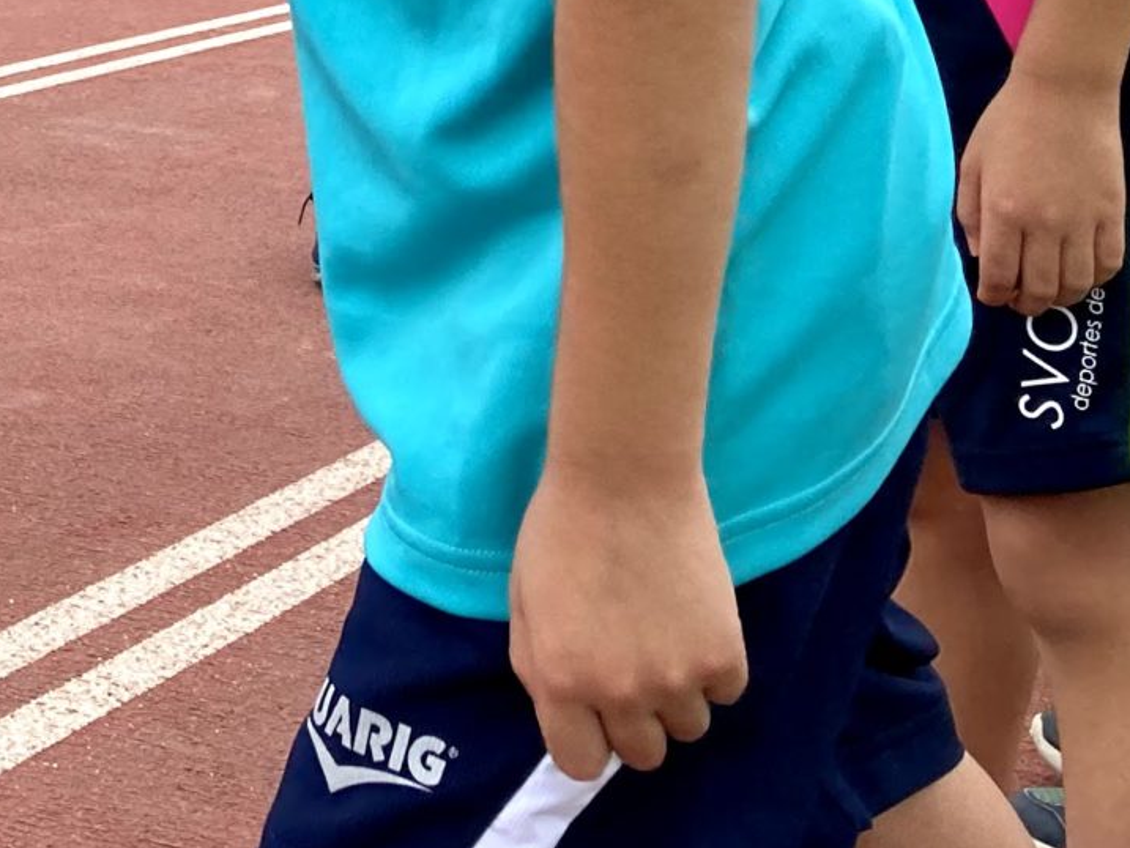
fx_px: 3265
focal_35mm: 100
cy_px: -601
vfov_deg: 13.5
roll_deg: -0.5
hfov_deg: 18.0
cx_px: -446
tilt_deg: +3.7
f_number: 1.8
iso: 20
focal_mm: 3.99
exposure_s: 1/476
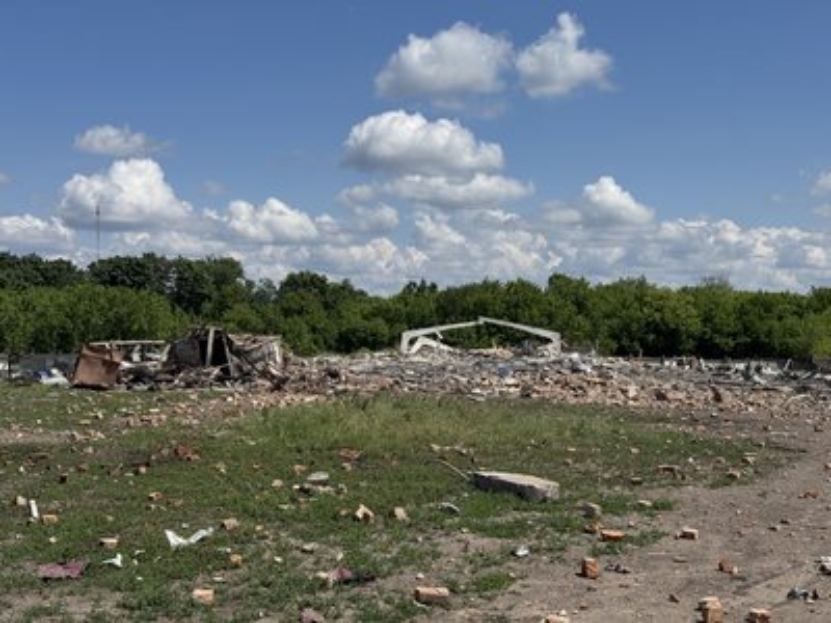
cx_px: 416
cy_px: 312
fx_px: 1152
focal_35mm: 48
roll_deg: -0.3
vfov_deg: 30.3
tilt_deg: +0.7
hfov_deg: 39.7
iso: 64
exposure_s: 1/6410
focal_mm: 6.76
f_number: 1.78
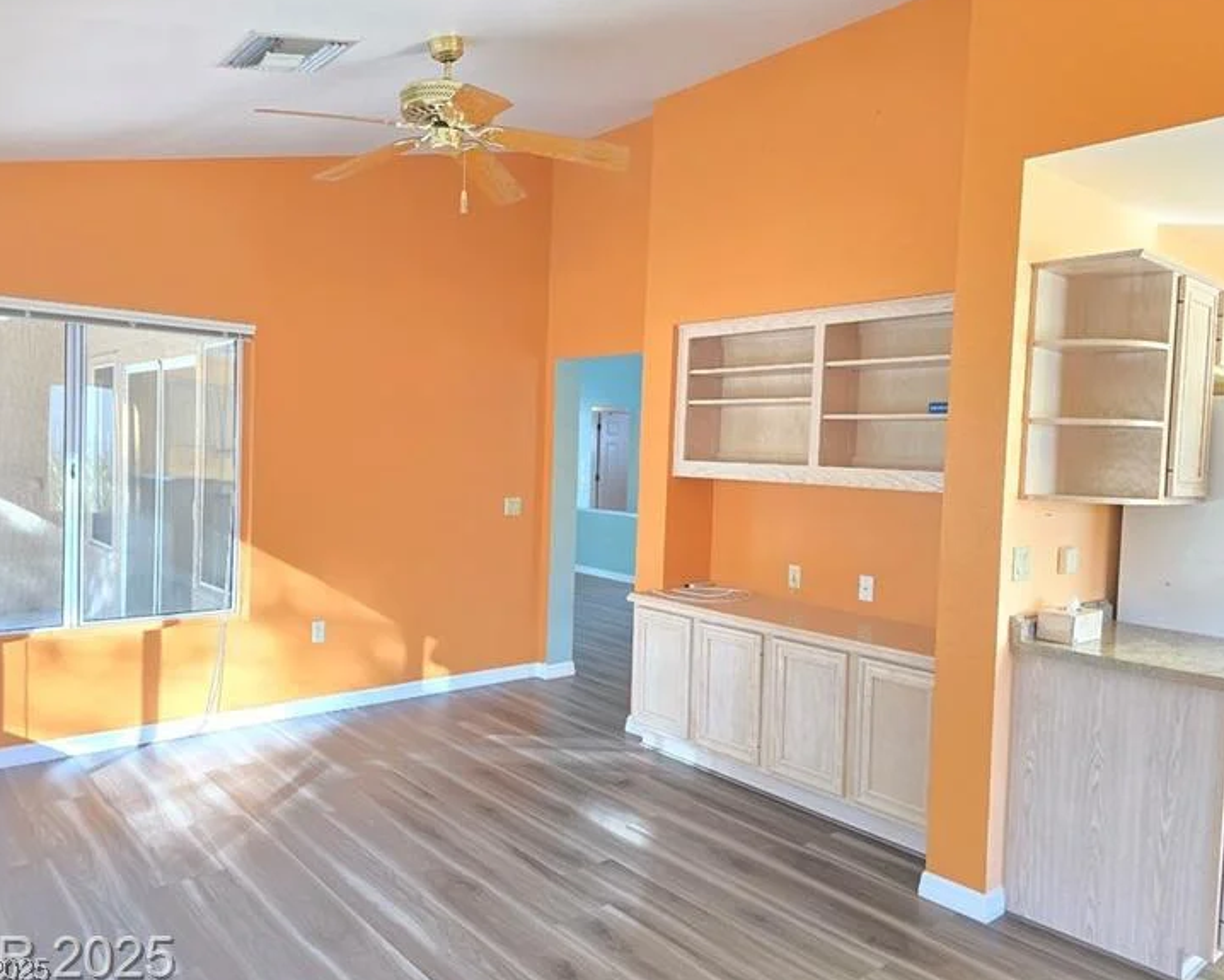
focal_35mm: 25
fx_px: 906
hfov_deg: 68.1
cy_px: 486
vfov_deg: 56.8
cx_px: 598
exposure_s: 1/120
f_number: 1.7
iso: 800
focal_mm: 6.3
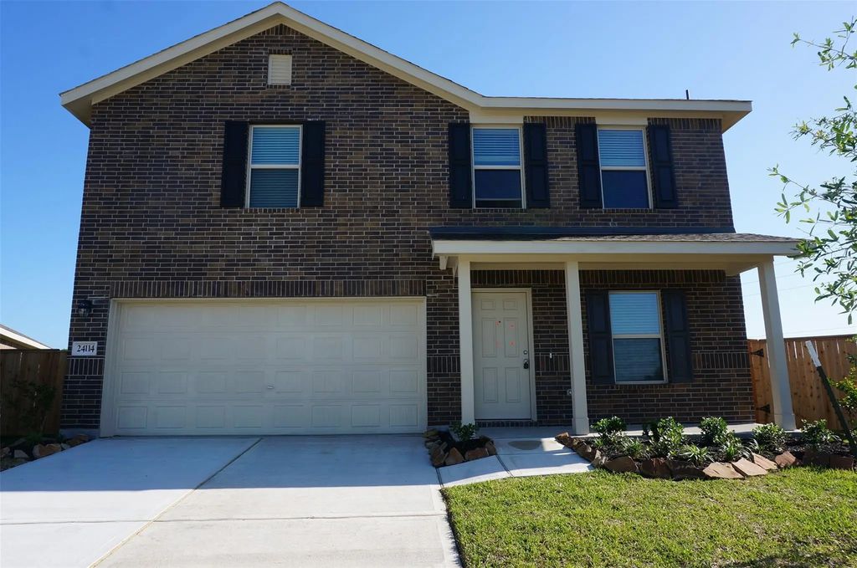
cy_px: 284
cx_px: 428
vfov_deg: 53.0
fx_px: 570
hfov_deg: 73.8
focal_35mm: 24
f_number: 11
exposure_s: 1/80
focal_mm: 16
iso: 100
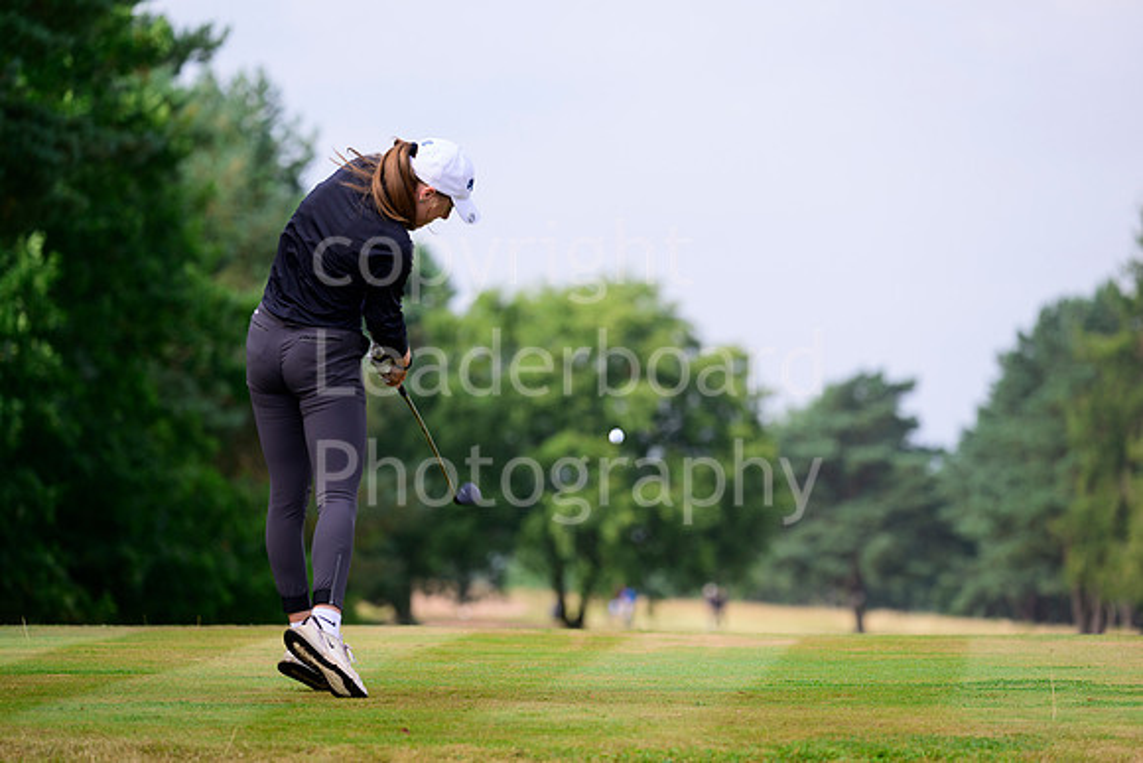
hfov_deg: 8.2
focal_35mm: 250
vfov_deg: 5.5
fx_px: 7939
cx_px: 572
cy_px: 382
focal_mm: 250
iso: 500
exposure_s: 1/1250
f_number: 5.6
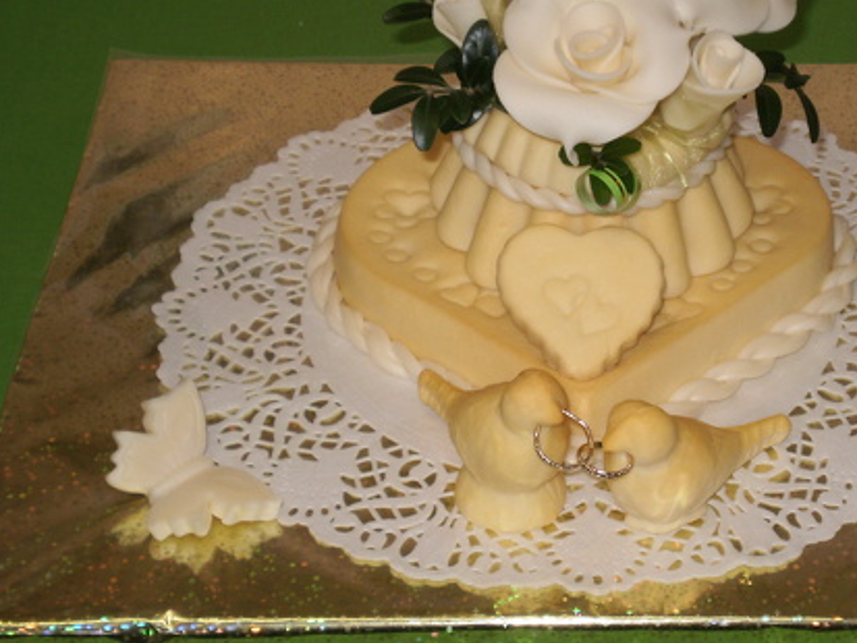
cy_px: 301
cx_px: 587
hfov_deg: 20.3
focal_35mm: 96
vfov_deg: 15.4
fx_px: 2377
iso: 100
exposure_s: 1/40
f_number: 4.2
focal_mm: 10.3
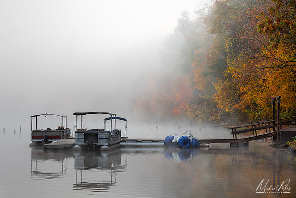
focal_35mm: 75
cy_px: 99
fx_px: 617
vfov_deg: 18.2
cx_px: 148
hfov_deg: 27.0
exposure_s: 1/10
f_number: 11
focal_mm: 75
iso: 100
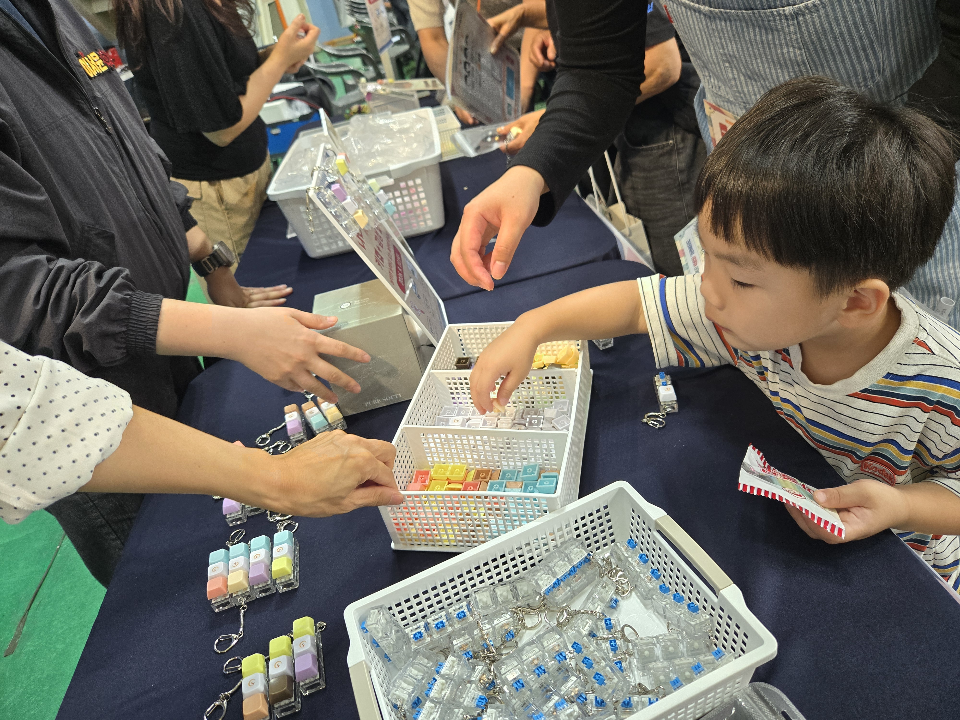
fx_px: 638
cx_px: 480
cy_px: 360
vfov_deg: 58.9
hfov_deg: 73.9
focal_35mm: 23
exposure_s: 1/120
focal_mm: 5.4
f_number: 1.8
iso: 200
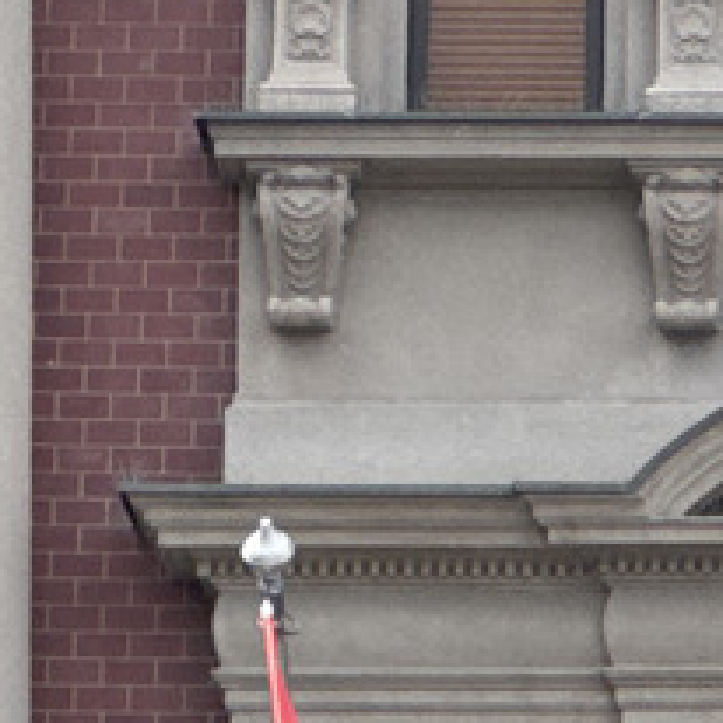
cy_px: 927
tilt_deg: +12.2
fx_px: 15596
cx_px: 1035
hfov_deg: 2.7
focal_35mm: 660
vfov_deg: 2.7
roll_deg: -0.5
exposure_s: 1/242
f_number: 2.8
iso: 25
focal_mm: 9
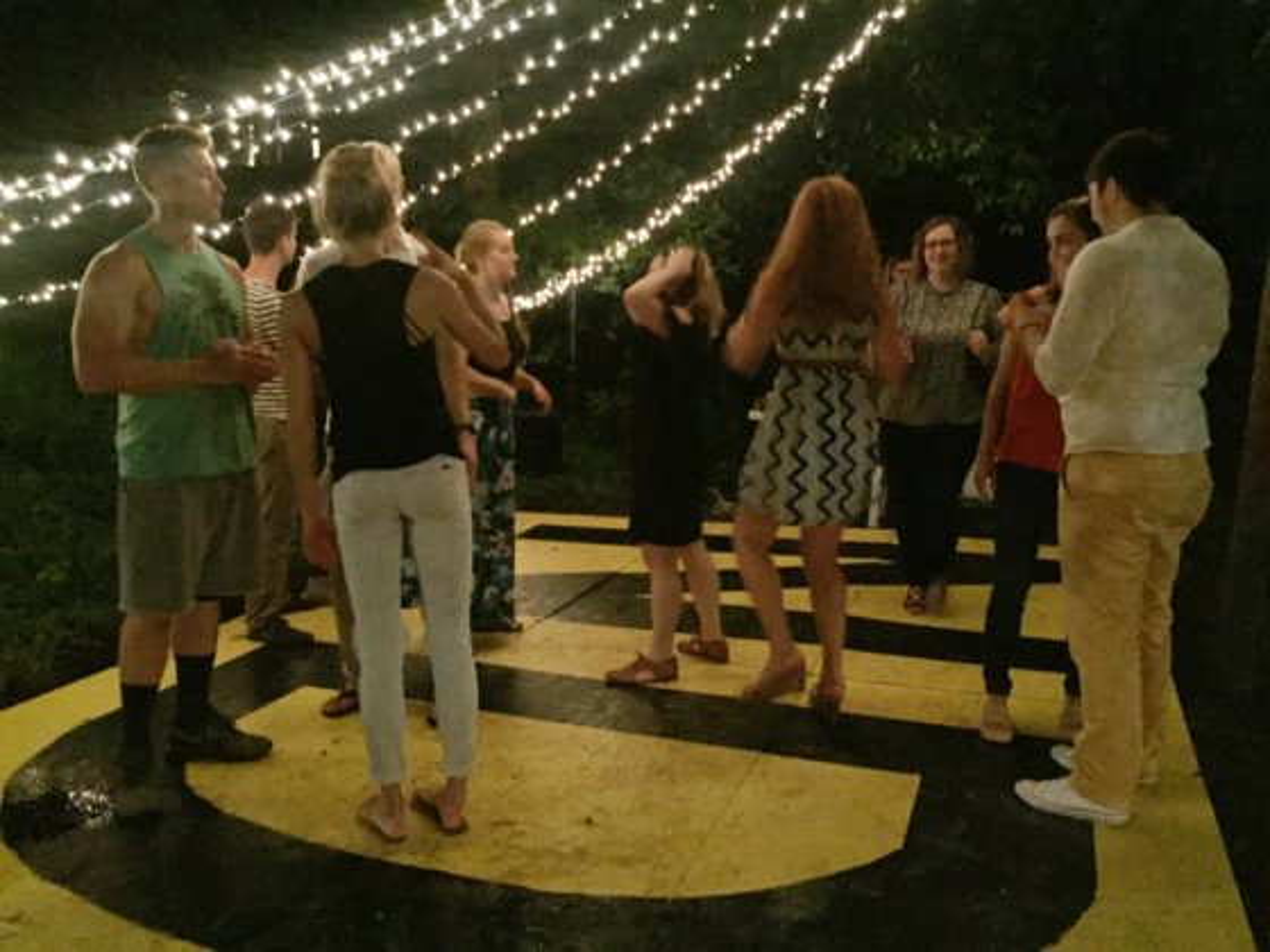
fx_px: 1064
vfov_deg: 48.2
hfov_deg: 61.7
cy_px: 476
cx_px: 635
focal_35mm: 29
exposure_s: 1/15
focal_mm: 4.15
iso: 2000
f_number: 2.2
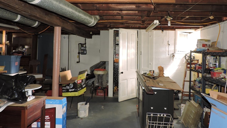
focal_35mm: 28
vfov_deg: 41.1
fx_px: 169
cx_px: 120
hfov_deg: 67.9
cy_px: 45
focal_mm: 4.3
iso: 200
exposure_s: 1/30
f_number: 3
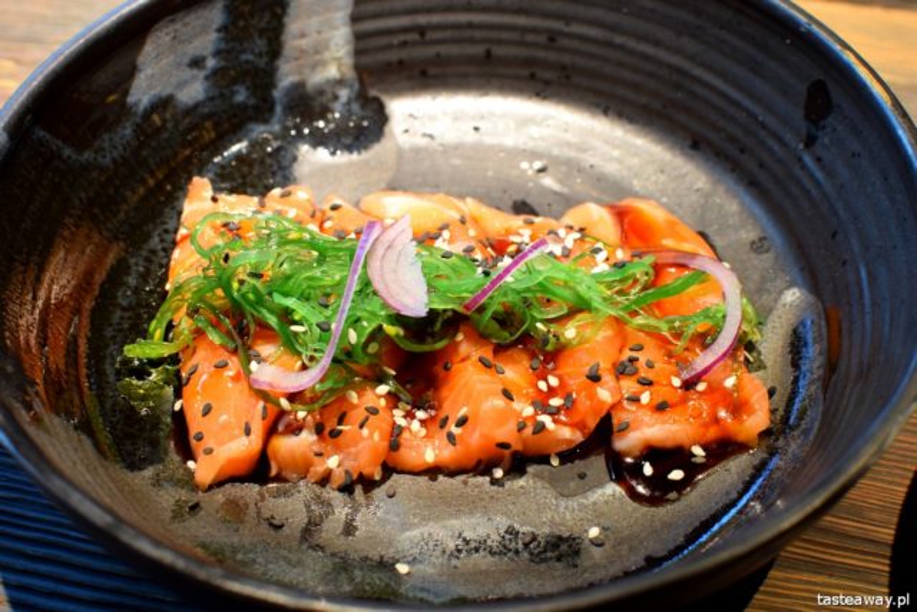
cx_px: 458
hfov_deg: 37.8
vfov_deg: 25.8
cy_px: 306
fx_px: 1338
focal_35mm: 52
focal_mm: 35
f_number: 6.3
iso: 2000
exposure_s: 1/125
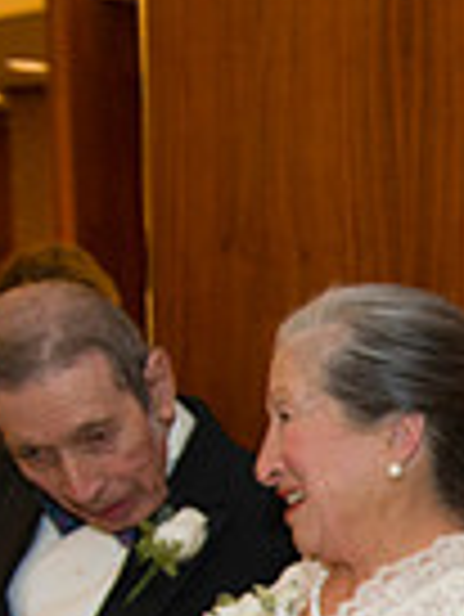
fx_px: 2320
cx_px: 1239
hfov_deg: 9.6
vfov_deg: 14.8
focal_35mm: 130
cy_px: 688
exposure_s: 1/100
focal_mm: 32
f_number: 5.6
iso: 1600
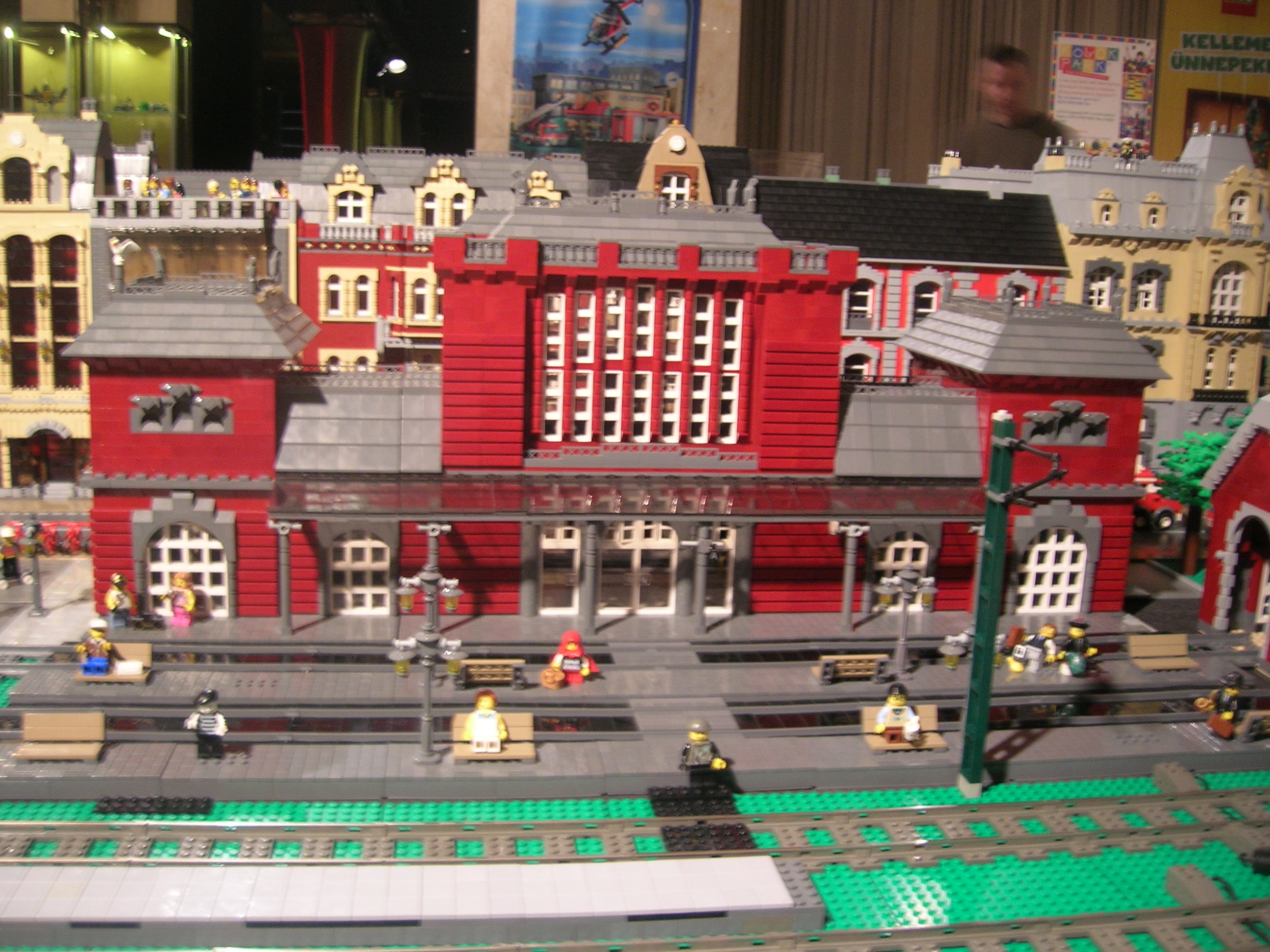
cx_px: 635
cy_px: 476
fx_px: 1247
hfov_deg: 54.0
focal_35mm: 34
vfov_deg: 41.8
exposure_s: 1/3.9
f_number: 2.9
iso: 71
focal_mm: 5.7
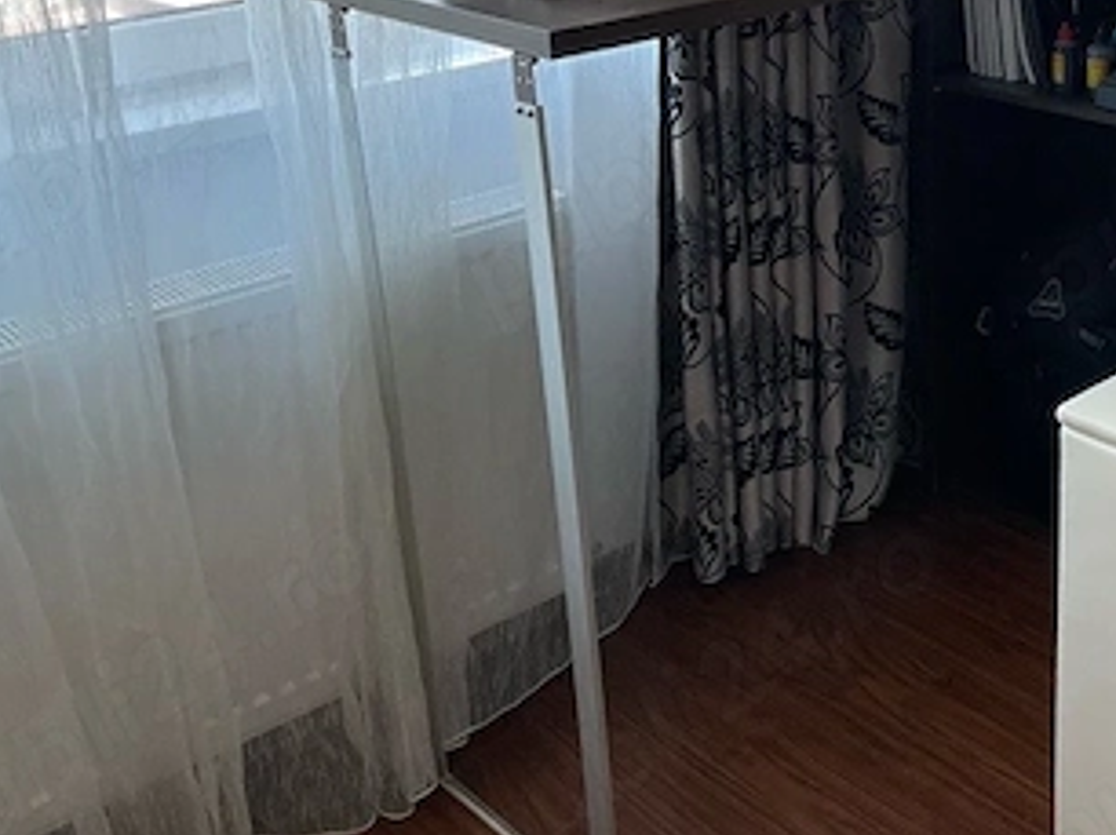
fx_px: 1643
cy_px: 153
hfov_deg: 36.6
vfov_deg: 27.9
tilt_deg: -15.6
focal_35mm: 51
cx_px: 846
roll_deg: +1.5
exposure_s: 1/113
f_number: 1.6
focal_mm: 4.2
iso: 125
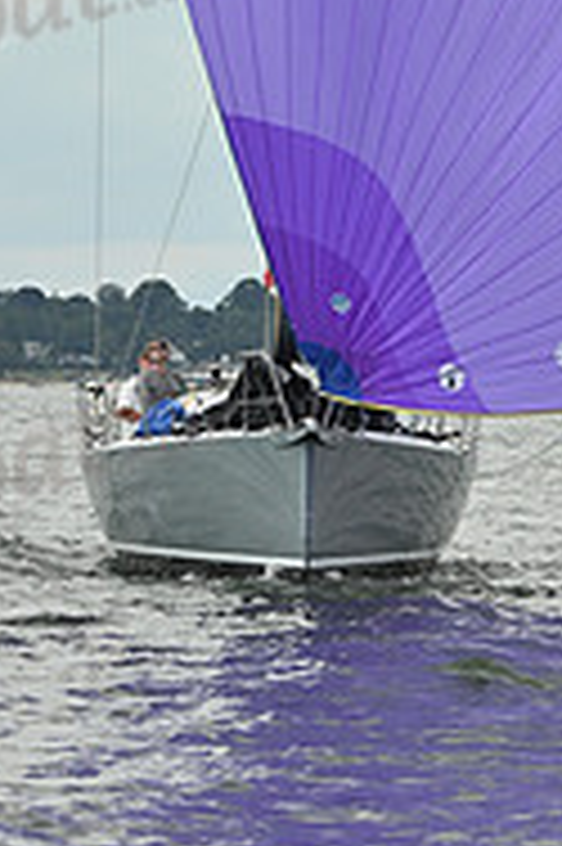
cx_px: 465
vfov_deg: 6.7
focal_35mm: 303
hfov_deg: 4.5
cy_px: -261
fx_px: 7108
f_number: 8
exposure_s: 1/1250
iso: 320
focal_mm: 98
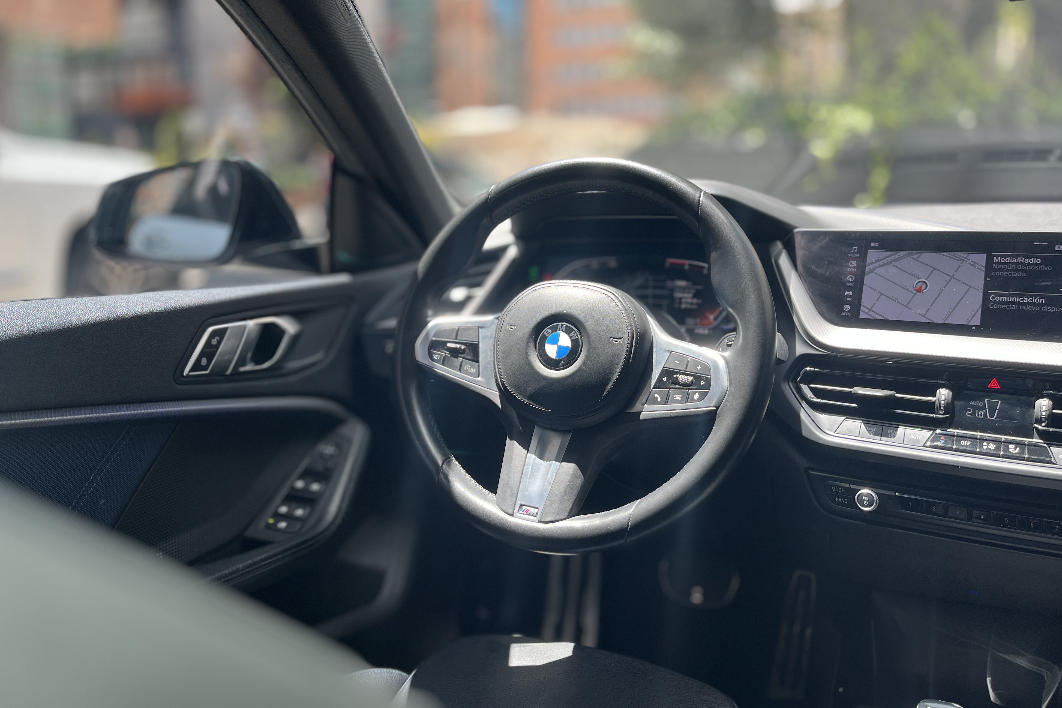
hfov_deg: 65.5
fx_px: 826
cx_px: 529
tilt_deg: -9.4
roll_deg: +0.2
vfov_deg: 46.3
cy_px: 305
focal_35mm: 28
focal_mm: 5.1
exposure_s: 1/263
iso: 40
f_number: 1.6
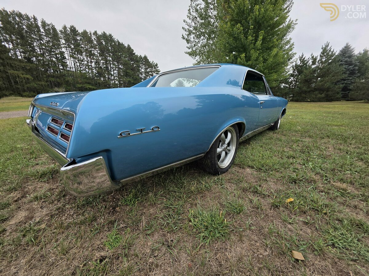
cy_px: 138
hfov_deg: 106.2
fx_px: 139
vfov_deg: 89.9
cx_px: 184
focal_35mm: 13
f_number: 1.9
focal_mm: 2.2
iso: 40
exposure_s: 1/952
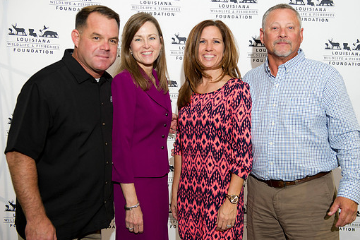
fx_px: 500
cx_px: 203
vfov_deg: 27.0
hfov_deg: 39.5
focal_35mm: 50
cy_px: 119
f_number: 3.5
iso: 800
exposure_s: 1/125
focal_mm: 44
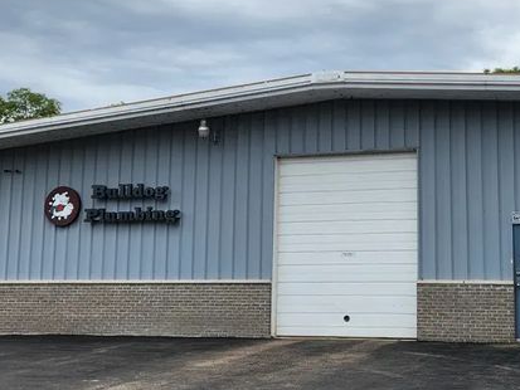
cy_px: 170
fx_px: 857
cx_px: 393
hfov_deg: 33.1
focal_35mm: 57
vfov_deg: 25.7
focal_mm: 5.4
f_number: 1.8
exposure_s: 1/1300
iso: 20
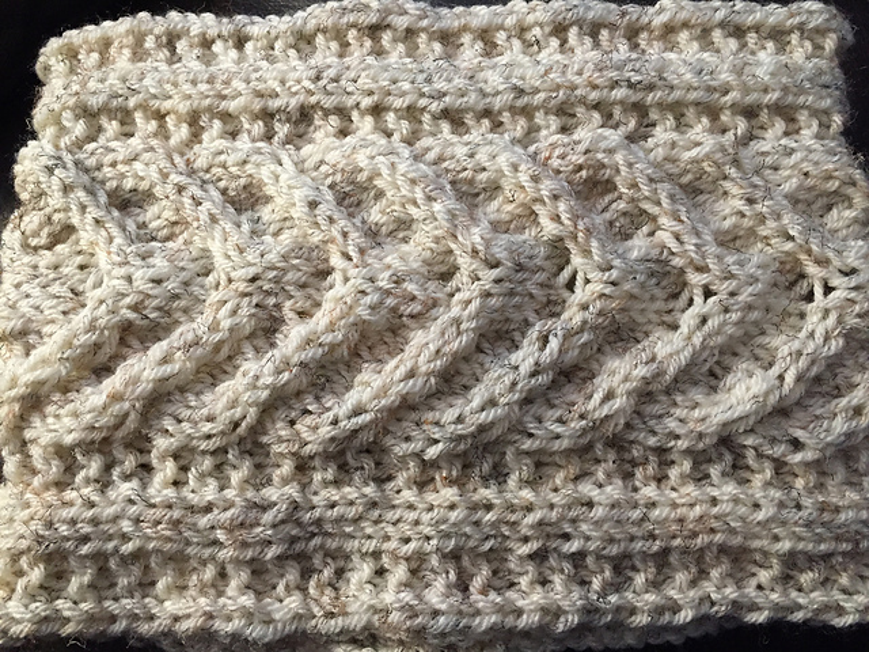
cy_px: 326
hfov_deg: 61.7
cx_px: 434
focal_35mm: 29
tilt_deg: -71.2
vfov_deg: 48.2
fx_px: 728
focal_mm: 4.15
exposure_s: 1/30
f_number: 2.2
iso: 160
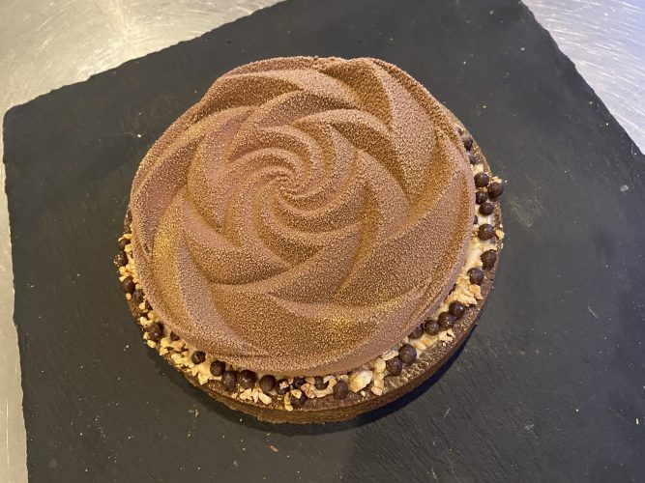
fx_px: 484
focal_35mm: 26
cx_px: 322
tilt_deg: -65.3
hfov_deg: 67.3
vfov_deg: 53.0
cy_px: 242
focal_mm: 4.25
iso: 640
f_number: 1.8
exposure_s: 1/25
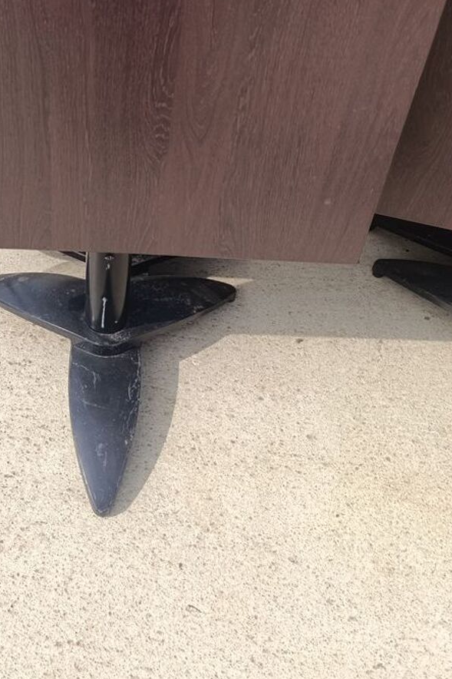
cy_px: 184
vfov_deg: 51.3
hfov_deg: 36.0
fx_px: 678
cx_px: 111
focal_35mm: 36
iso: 50
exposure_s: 1/495
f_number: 1.6
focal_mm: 6.14
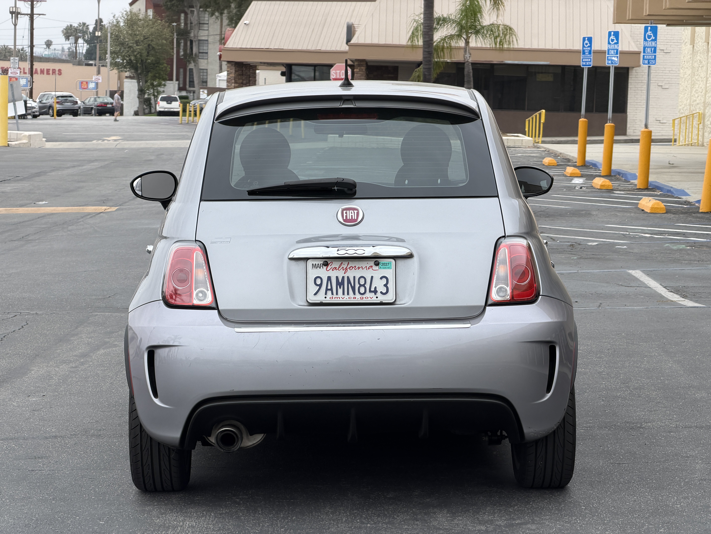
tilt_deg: -5.0
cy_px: 267
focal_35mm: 100
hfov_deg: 19.6
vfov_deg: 14.8
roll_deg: -2.0
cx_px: 356
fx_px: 2054
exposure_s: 1/638
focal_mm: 16.89
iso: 40
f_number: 2.8
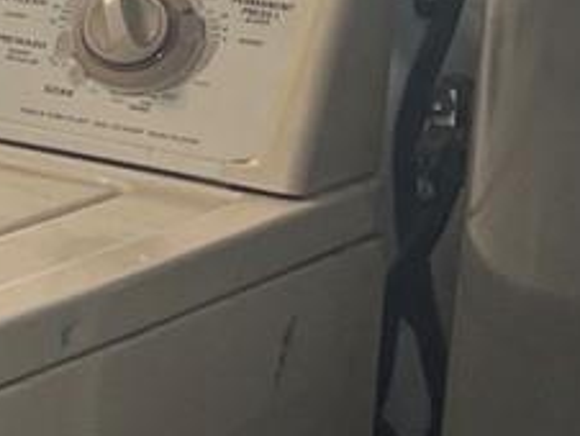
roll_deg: -1.2
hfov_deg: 8.2
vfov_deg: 7.9
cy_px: -239
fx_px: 3086
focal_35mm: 184
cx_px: -1437
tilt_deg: -7.4
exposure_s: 1/60
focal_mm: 5.7
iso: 64
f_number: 1.5
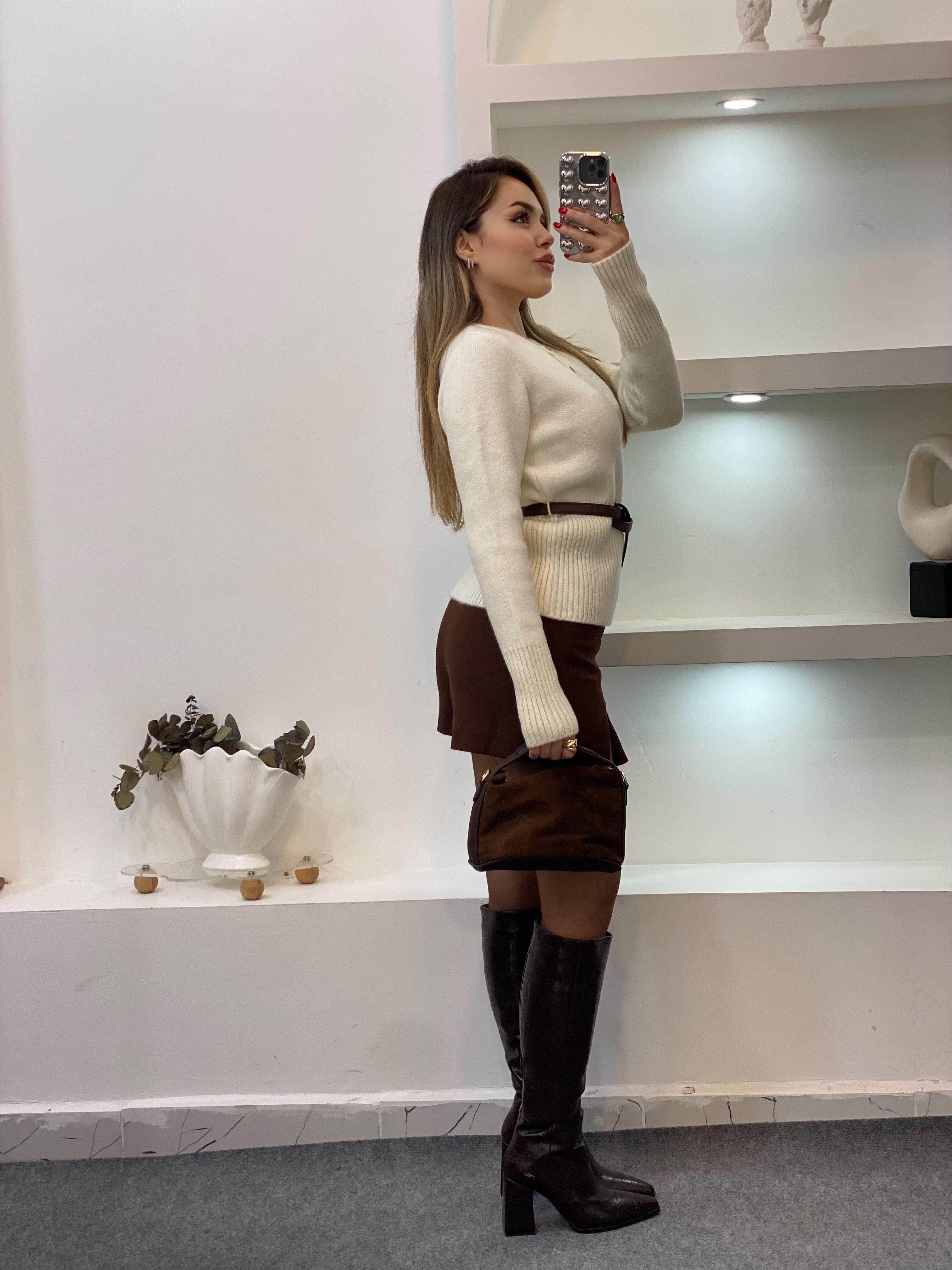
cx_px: 476
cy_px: 635
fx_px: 1907
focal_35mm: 52
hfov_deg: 28.0
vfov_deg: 36.8
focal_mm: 6
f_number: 2
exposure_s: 1/100
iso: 64
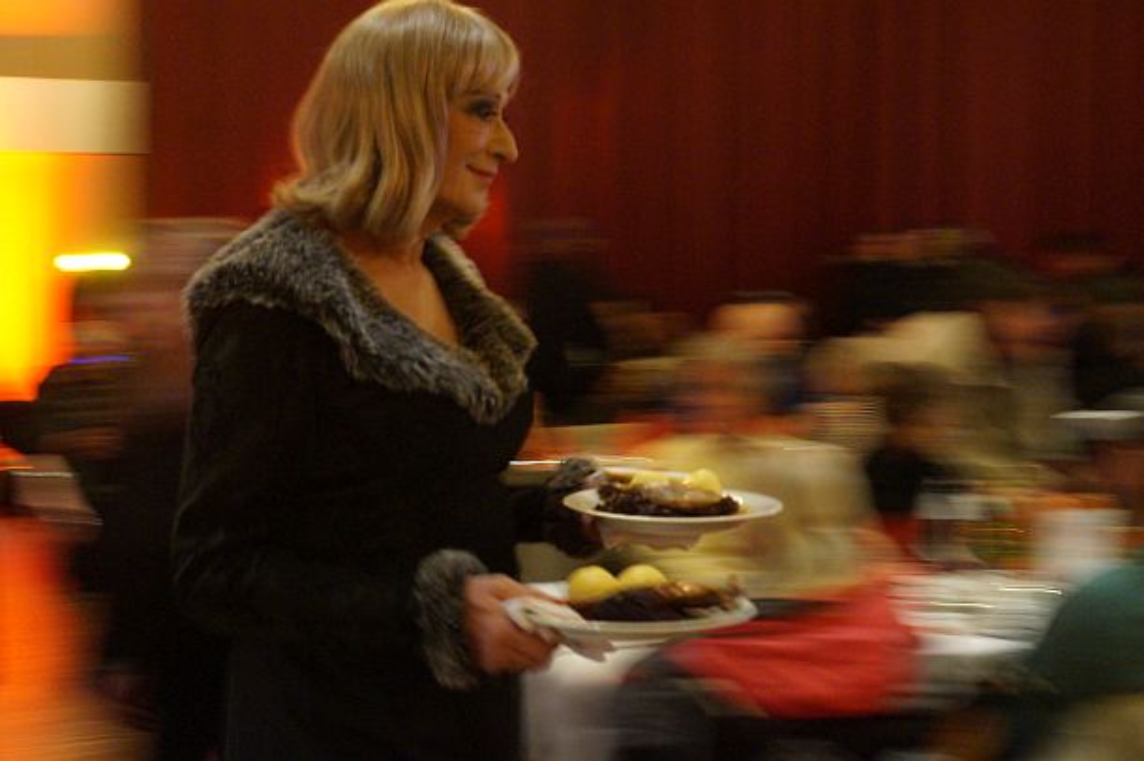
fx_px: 1667
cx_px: 572
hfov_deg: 37.9
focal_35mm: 52
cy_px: 380
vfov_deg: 25.7
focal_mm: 35
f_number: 5
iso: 3200
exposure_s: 1/15
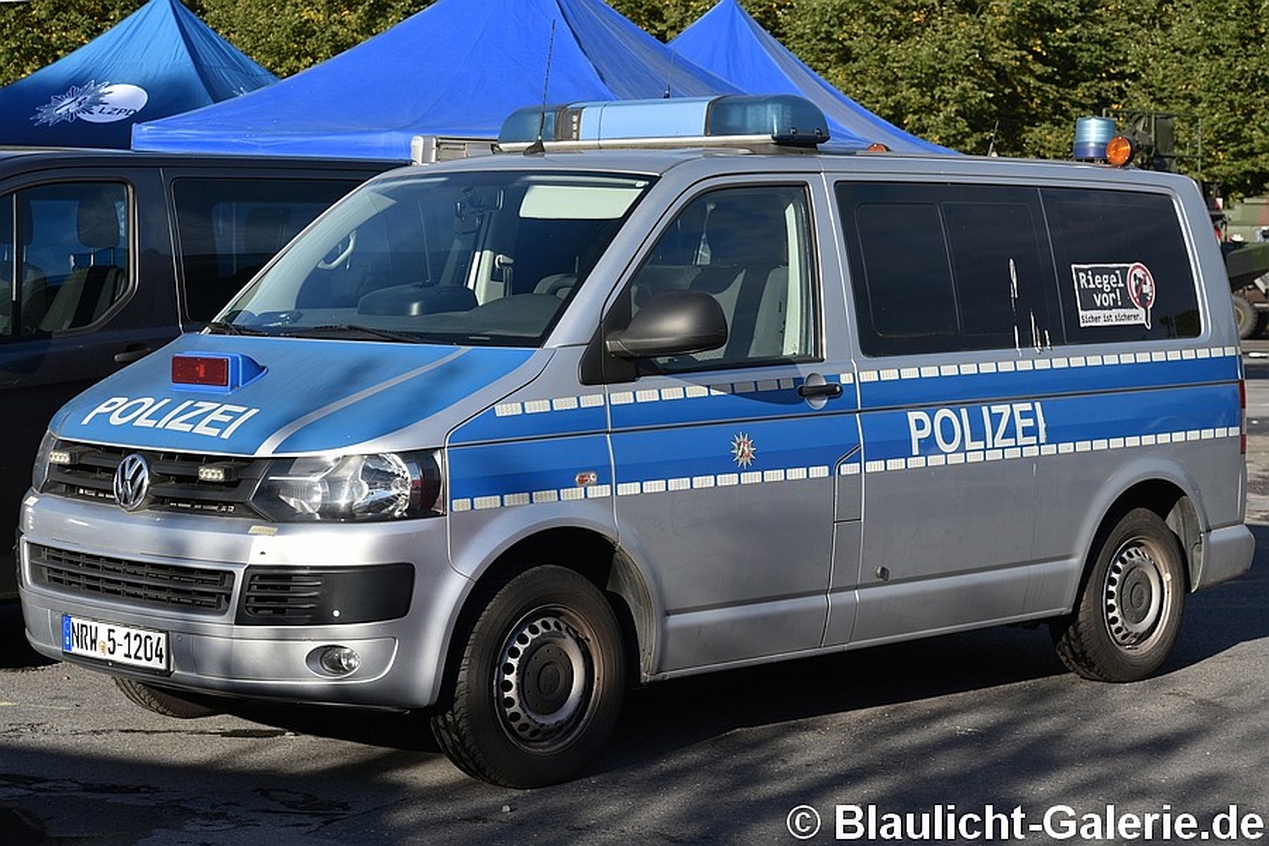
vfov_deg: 19.5
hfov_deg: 28.8
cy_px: 423
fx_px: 2467
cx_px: 634
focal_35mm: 70
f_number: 9
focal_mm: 70
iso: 200
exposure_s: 1/320
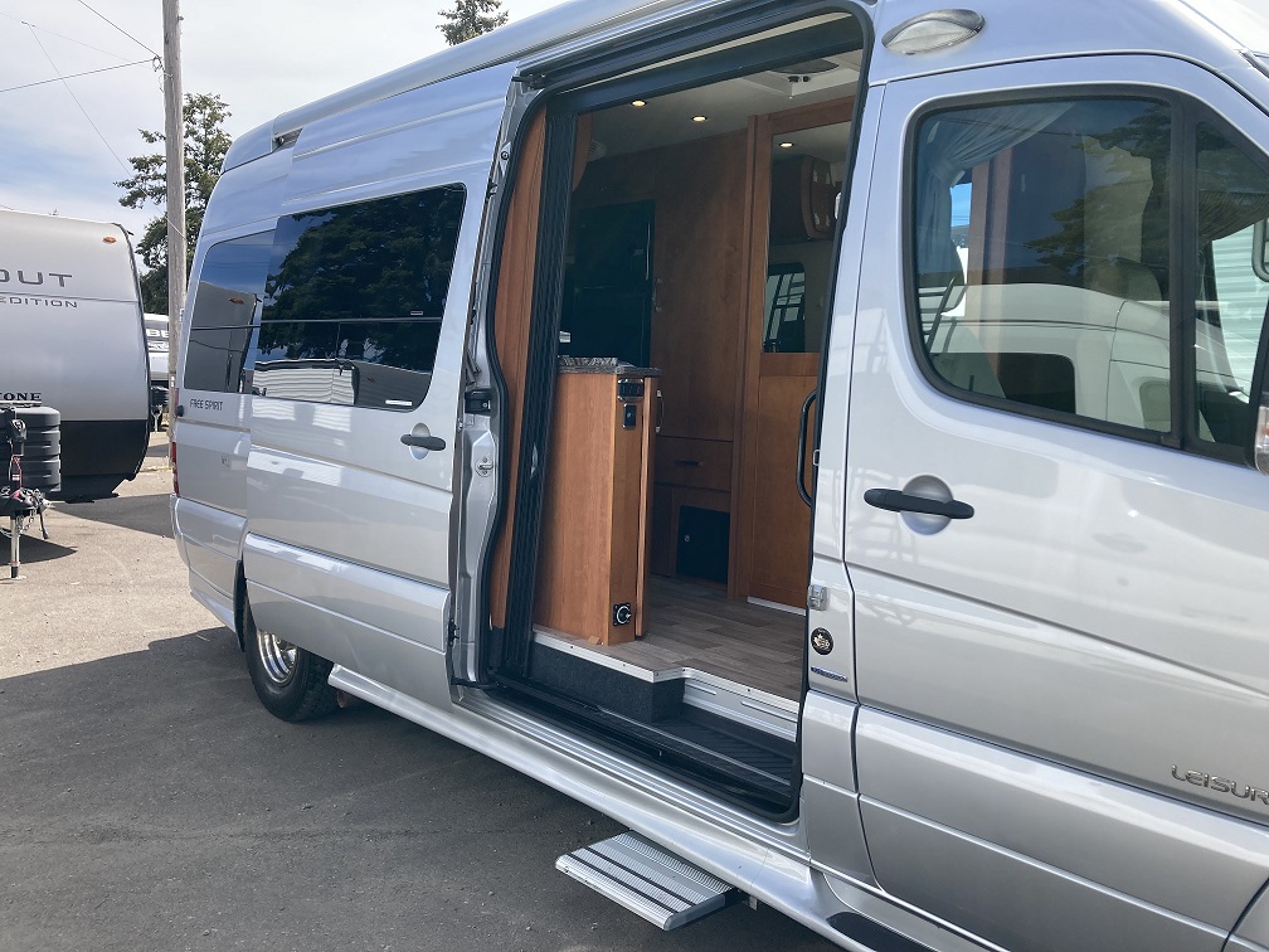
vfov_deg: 49.7
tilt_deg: -5.2
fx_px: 1026
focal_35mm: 28
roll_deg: -0.7
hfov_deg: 63.4
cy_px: 476
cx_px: 634
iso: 20
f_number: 1.8
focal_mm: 3.99
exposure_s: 1/923
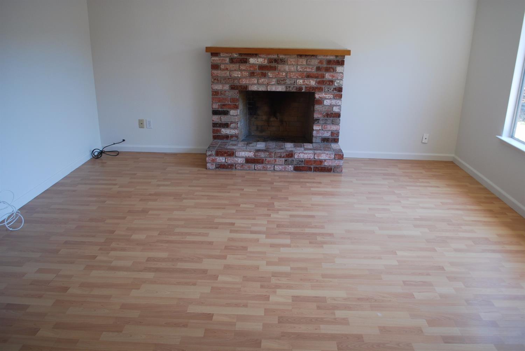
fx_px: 394
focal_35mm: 27
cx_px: 262
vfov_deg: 48.0
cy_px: 176
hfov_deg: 67.3
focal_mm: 18
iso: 200
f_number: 3.5
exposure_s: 1/50
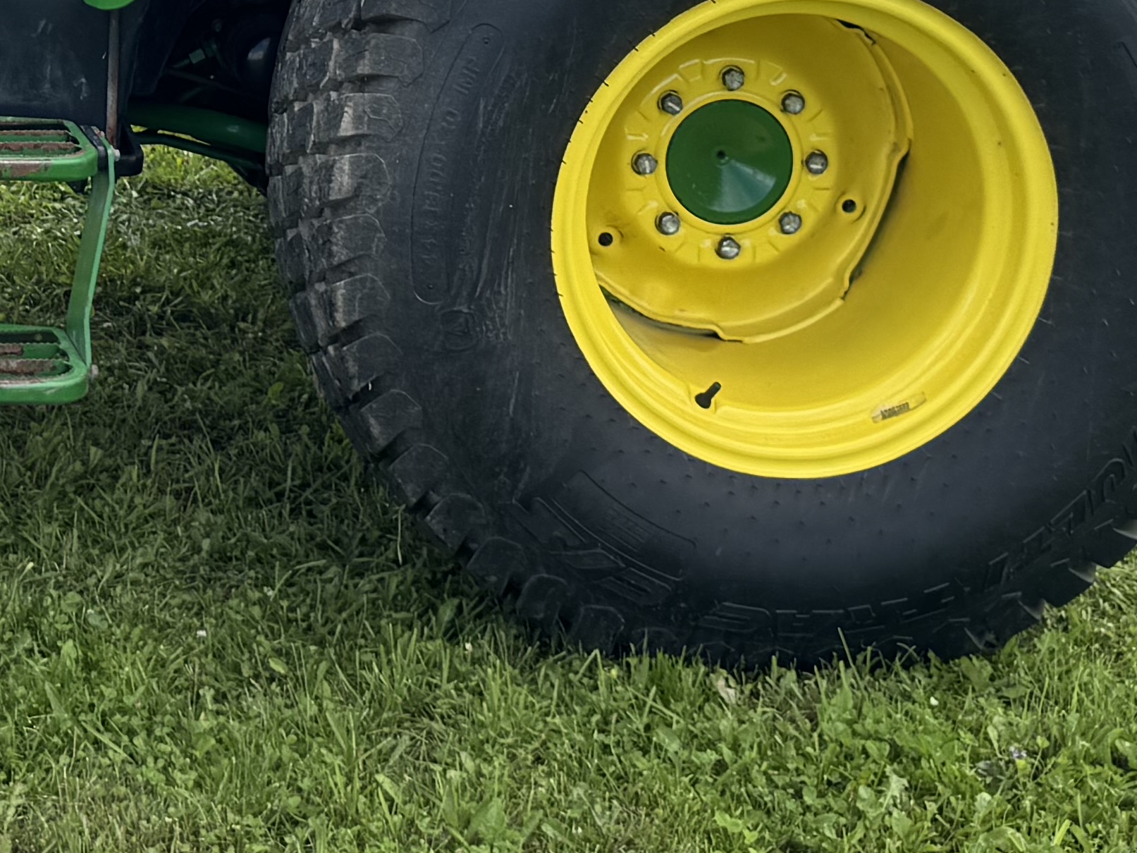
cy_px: -372
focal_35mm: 85
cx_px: -5
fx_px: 2792
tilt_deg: -5.1
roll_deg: +0.7
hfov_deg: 22.1
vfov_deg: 16.1
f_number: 1.78
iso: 80
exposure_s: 1/1767
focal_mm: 6.76
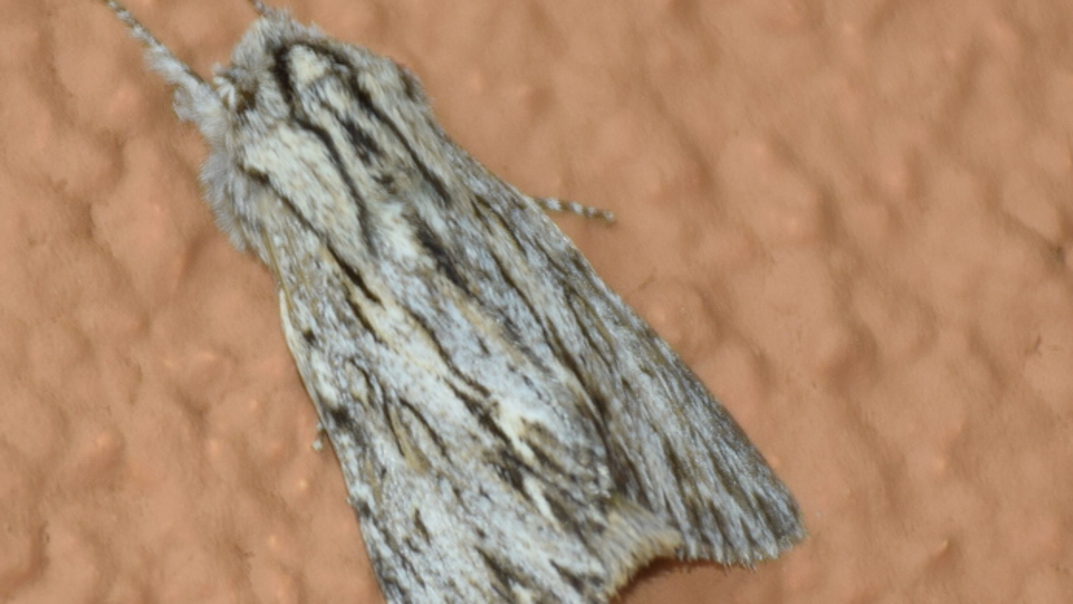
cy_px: 353
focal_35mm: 305
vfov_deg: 4.0
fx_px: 8679
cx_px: 502
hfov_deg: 7.1
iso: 320
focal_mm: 140
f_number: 5.6
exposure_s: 1/60
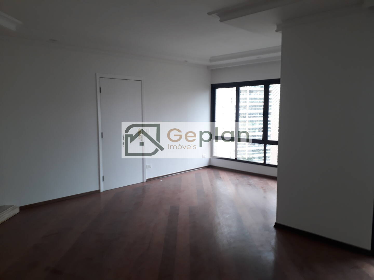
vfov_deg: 51.4
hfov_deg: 65.3
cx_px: 187
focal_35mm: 27
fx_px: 292
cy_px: 140
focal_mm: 3.6
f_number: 1.9
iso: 50
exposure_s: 1/30
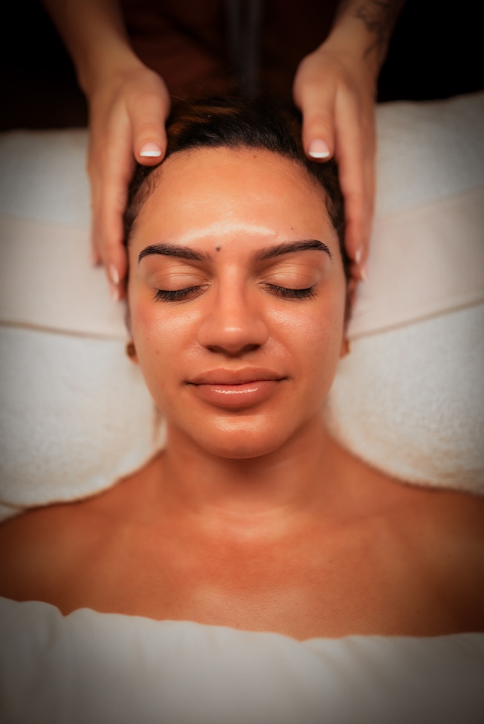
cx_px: 242
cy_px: 362
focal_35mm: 35
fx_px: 705
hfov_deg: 37.9
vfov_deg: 54.4
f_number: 1.4
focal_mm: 35
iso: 80
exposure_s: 1/125
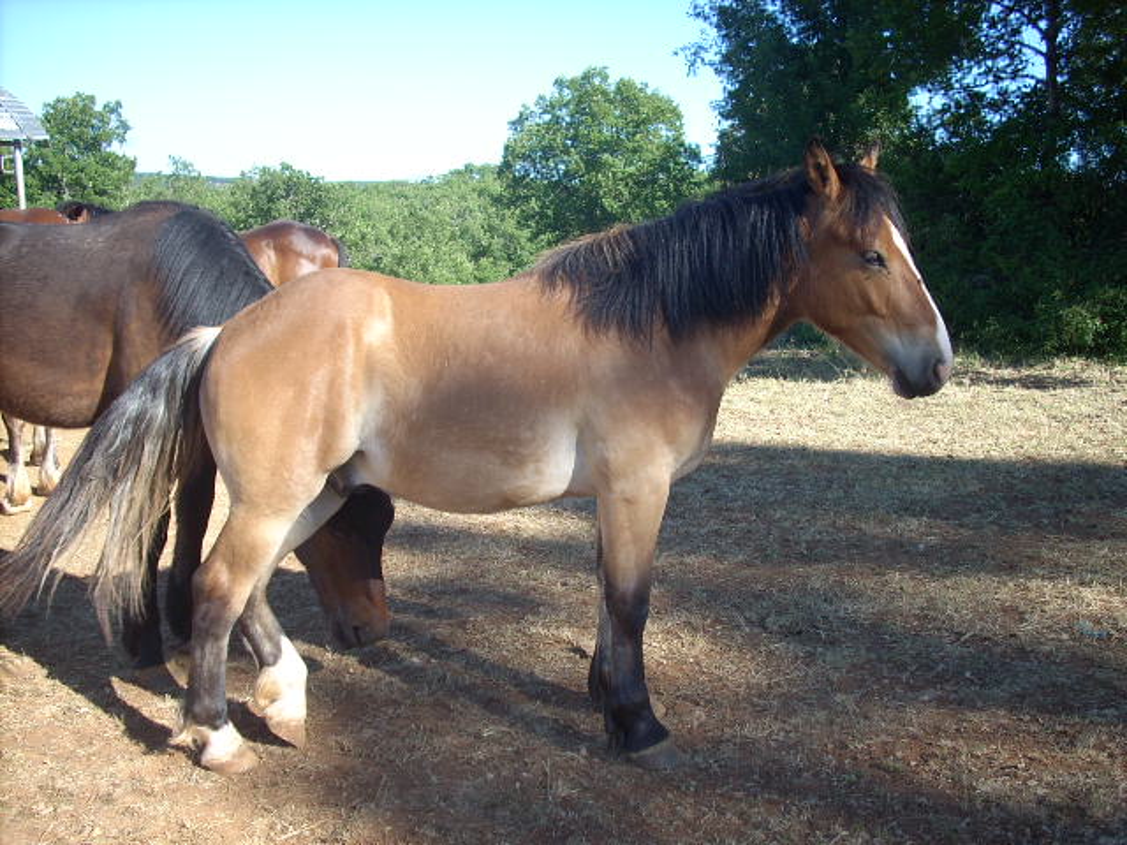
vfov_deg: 38.7
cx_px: 564
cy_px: 422
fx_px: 1205
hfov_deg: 50.1
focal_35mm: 37
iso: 64
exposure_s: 1/297
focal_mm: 6.2
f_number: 2.8
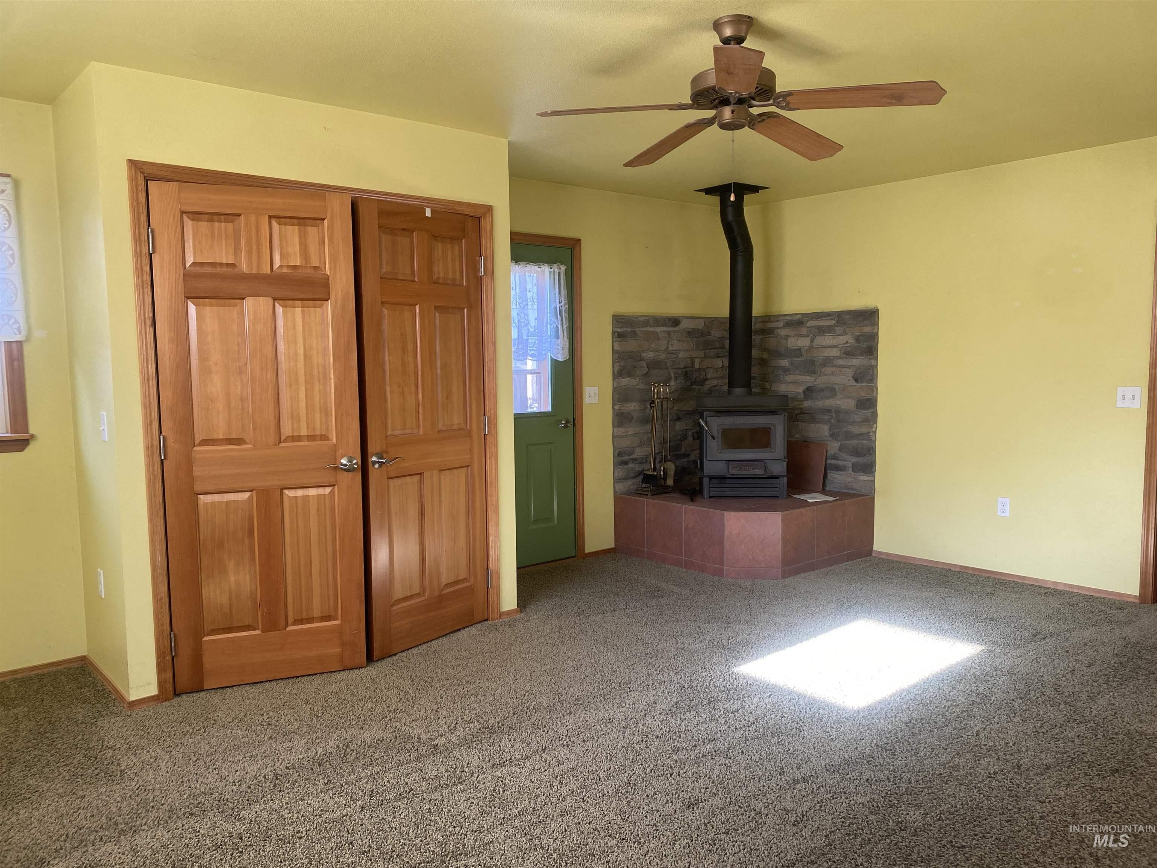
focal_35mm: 26
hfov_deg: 67.3
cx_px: 578
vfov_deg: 53.1
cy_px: 434
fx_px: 869
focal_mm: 4.25
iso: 125
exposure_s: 1/110
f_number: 1.8
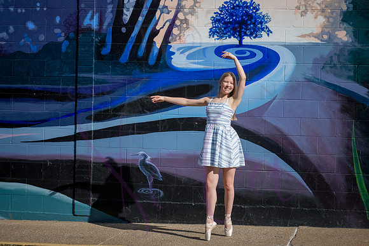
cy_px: 123
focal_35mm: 92
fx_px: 943
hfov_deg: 22.1
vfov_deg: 14.9
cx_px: 184
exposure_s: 1/1000
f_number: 9
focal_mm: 92
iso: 400
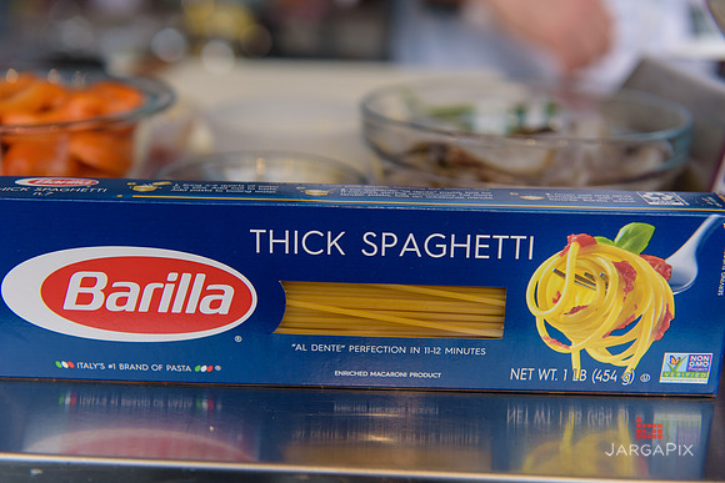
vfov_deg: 28.1
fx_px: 967
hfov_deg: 41.1
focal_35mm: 48
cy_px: 242
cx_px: 362
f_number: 3.2
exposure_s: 1/2500
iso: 250
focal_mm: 48
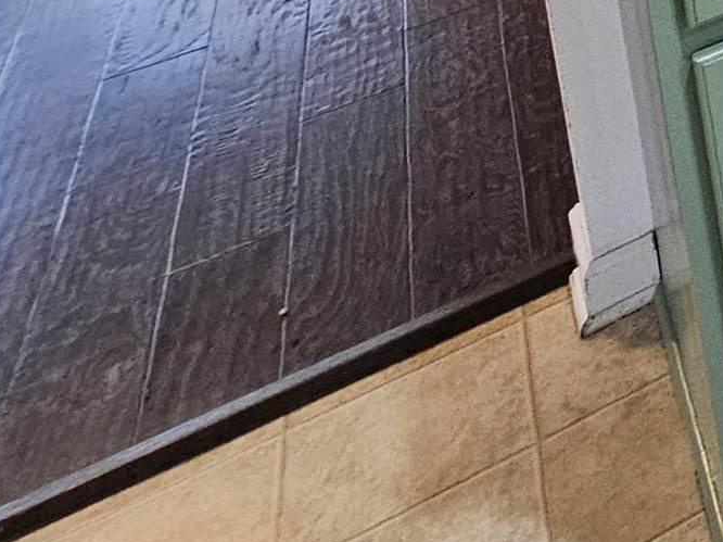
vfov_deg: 16.9
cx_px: 1623
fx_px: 1253
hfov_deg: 16.6
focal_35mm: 60
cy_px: -591
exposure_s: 1/30
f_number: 2.2
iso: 320
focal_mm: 2.2
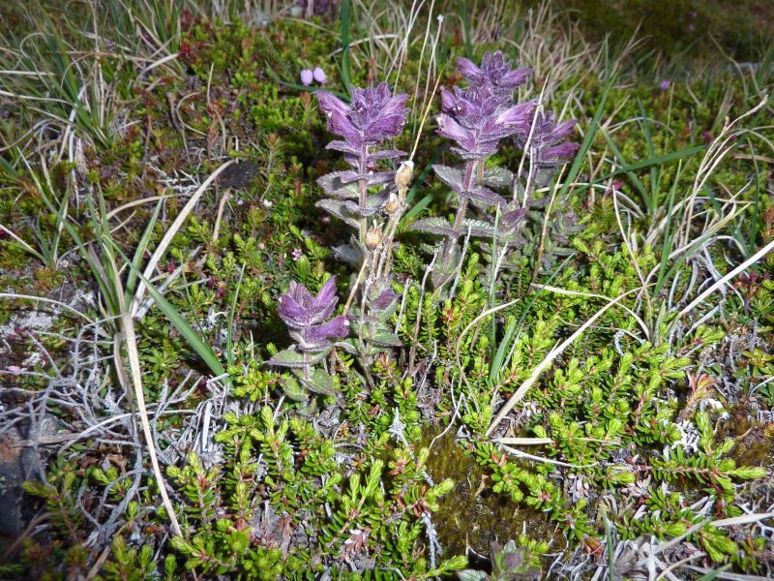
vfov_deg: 54.9
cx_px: 387
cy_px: 290
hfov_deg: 69.4
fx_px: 559
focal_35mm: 25
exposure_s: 1/60
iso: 100
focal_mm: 4.1
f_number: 3.3
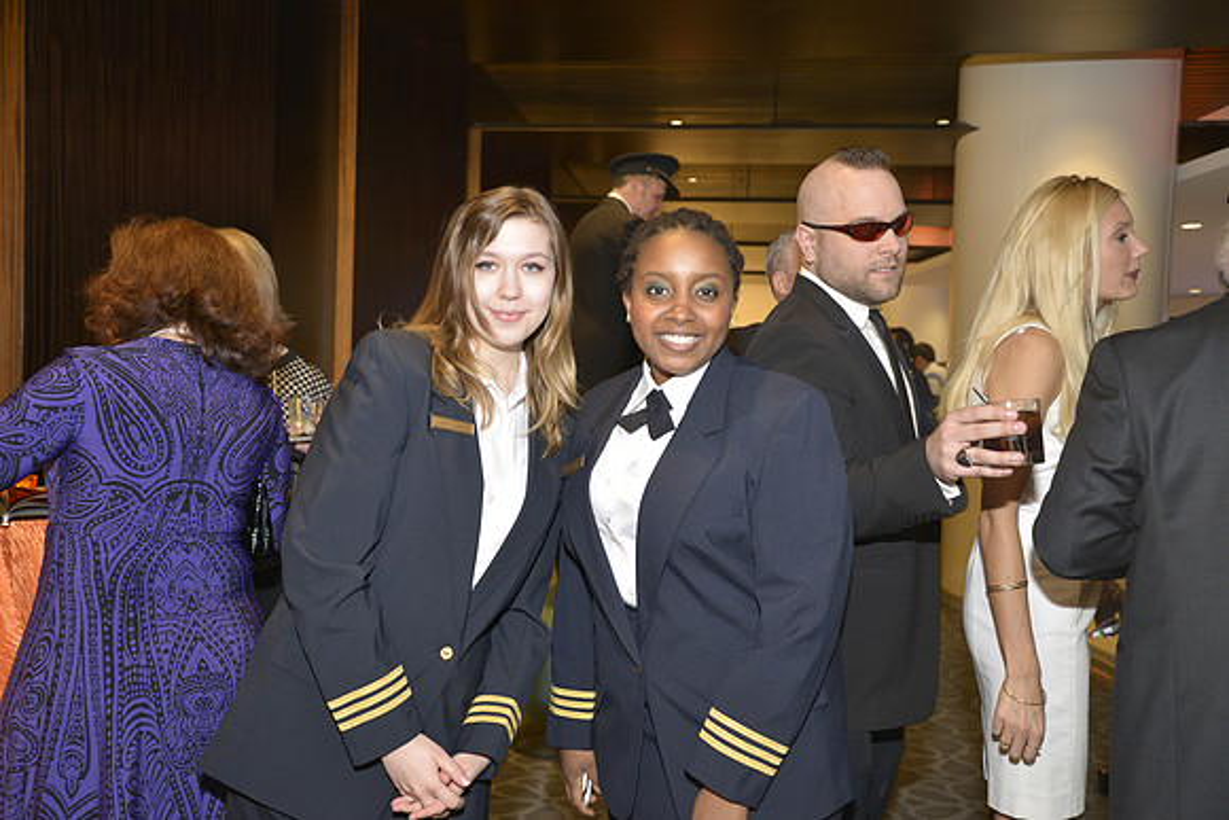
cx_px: 614
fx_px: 1093
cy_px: 410
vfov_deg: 41.1
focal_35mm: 32
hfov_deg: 58.7
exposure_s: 1/60
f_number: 4
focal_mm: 32
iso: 800
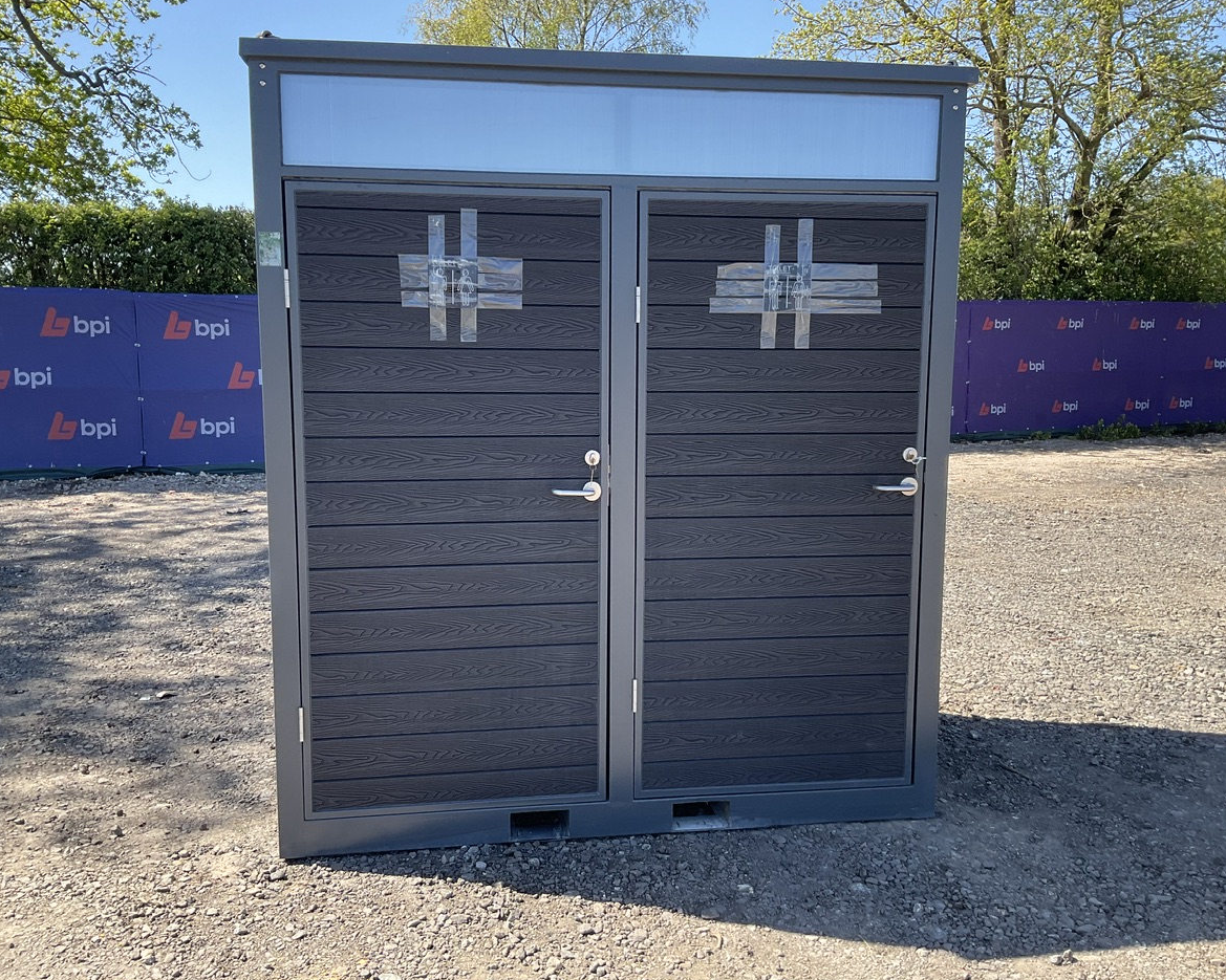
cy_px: 481
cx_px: 619
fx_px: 1125
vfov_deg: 47.1
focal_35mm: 31
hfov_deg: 57.2
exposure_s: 1/482
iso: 16
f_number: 1.8
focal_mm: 3
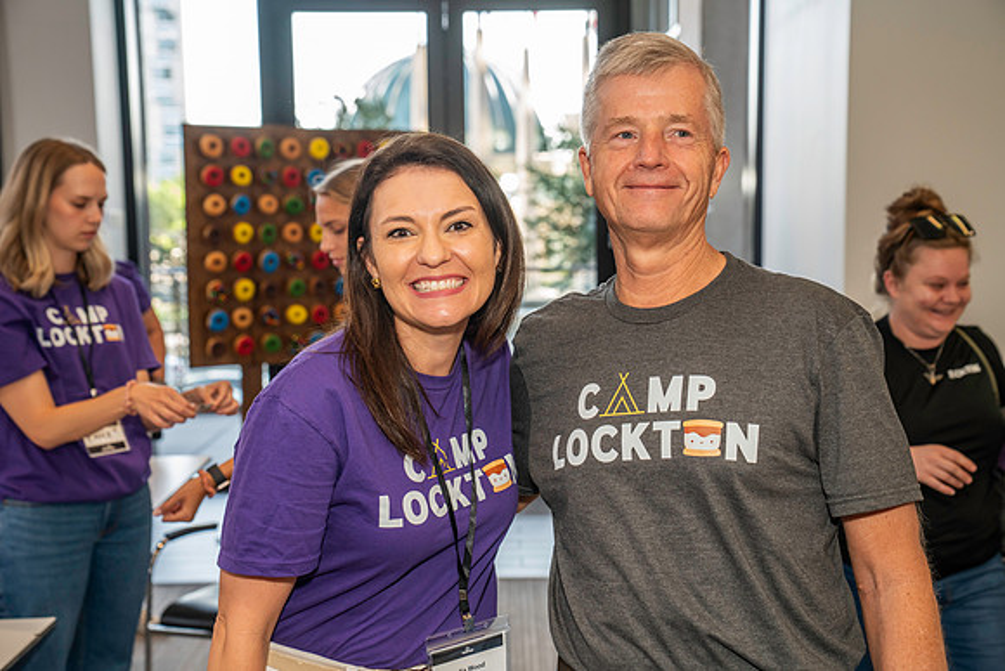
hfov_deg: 38.2
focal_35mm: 52
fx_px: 1452
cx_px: 502
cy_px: 336
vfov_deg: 26.0
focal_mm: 52
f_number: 4.5
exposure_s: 1/200
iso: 1000
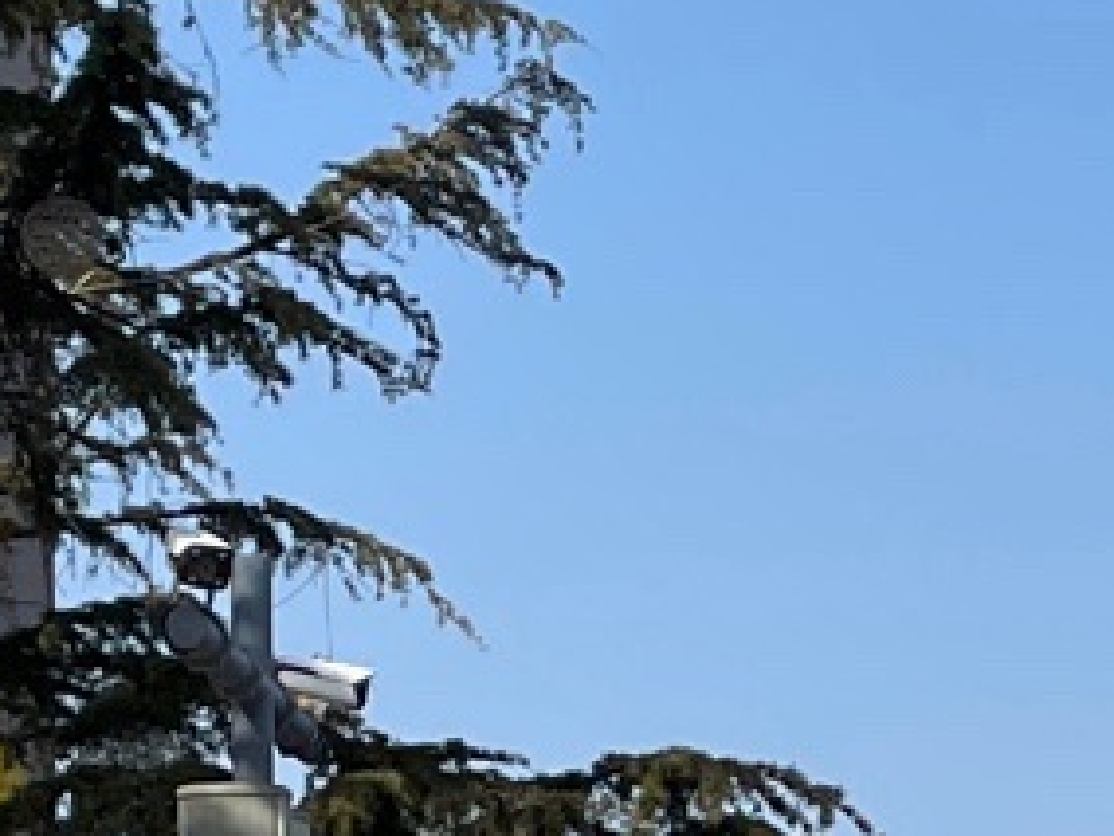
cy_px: 1676
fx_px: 5889
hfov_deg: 10.6
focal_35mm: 183
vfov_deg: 7.8
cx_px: 1420
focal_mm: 4.2
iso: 50
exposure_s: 1/7299
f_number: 1.6
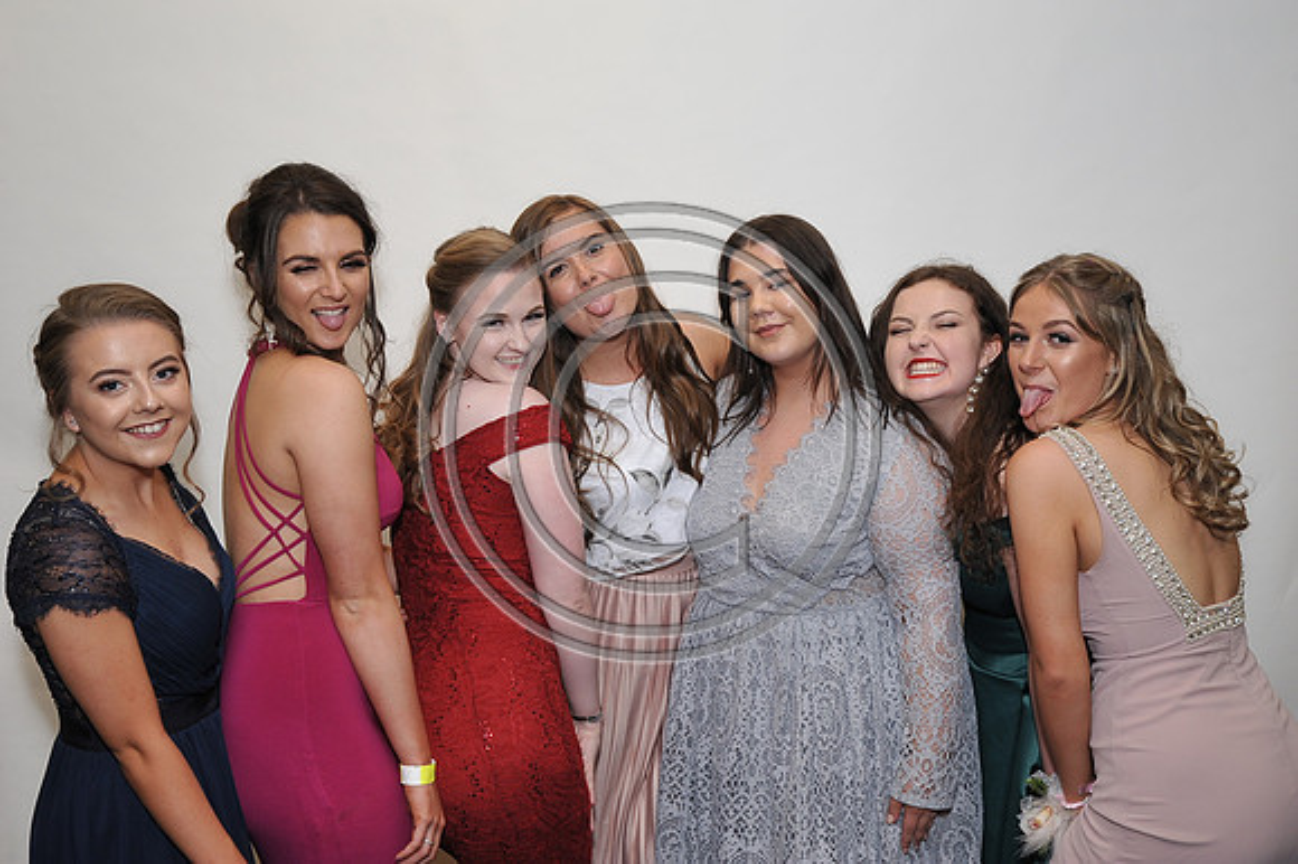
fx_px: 1513
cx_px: 649
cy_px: 432
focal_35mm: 42
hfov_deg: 46.4
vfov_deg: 31.9
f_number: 6.3
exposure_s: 1/60
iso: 800
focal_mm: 42
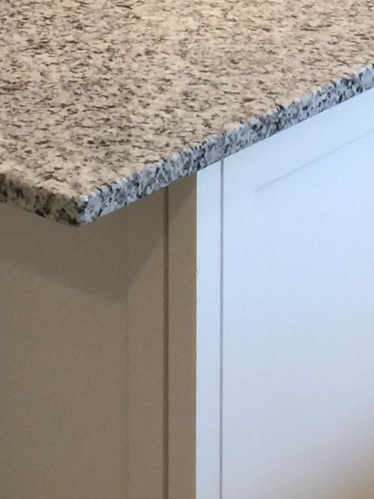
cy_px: -293
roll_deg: -1.5
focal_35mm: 123
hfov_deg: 12.0
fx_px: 1772
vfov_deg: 14.7
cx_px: 332
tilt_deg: -9.2
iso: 50
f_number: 2.2
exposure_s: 1/30
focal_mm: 4.15
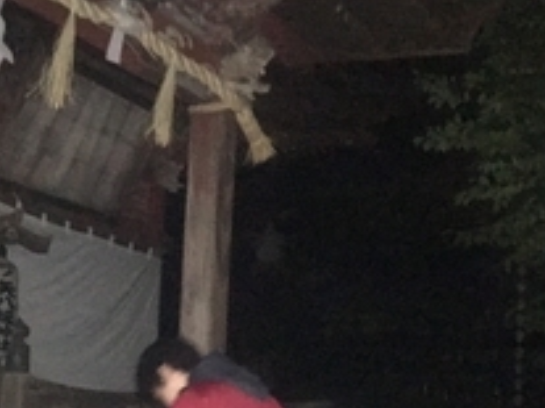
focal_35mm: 56
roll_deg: -2.6
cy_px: 366
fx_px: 881
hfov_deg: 34.0
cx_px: 179
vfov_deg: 25.3
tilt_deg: +1.2
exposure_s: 1/16
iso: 2000
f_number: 2.2
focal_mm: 4.15
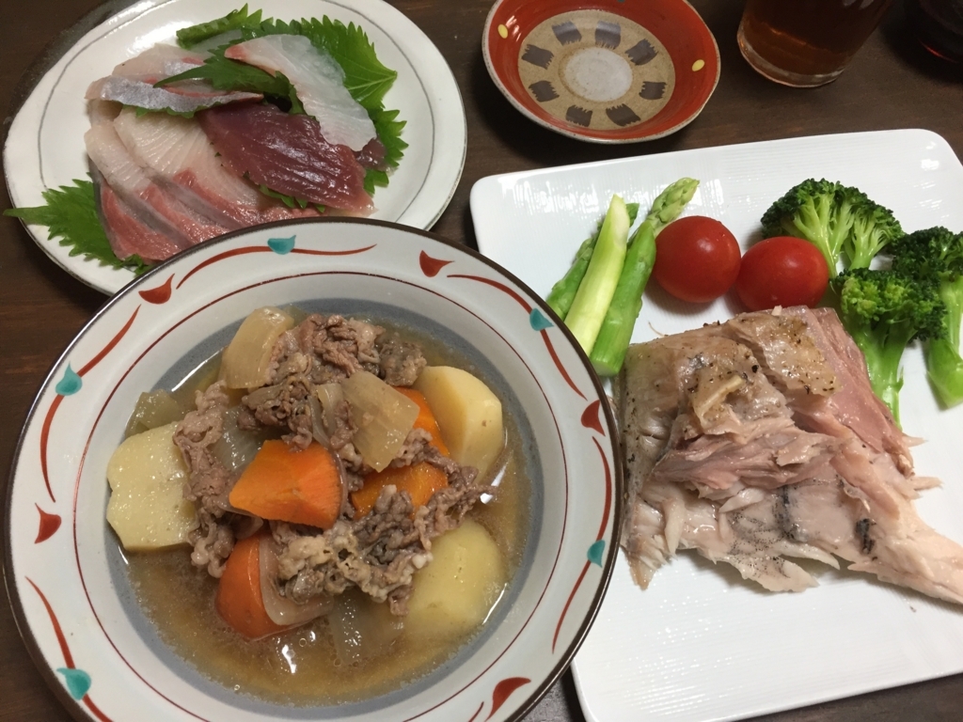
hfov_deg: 61.7
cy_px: 361
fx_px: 807
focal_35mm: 29
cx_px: 482
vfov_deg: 48.2
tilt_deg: -64.0
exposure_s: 1/30
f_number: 2.2
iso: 50
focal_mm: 4.15
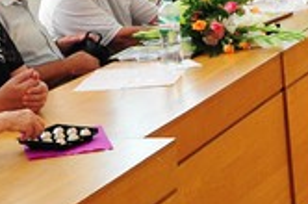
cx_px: 610
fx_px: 1540
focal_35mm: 180
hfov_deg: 10.5
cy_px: -36
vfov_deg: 7.5
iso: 800
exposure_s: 1/50
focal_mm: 25
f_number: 4
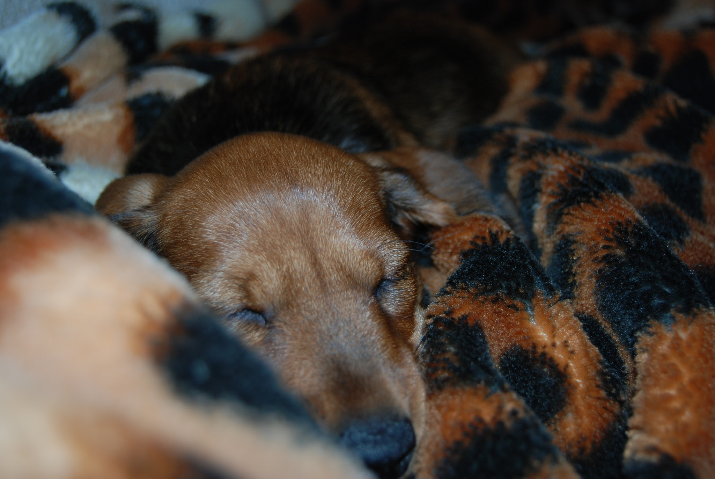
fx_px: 925
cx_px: 358
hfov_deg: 42.3
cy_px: 240
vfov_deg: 29.0
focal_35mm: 46
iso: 160
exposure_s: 1/60
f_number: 4.5
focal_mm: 31
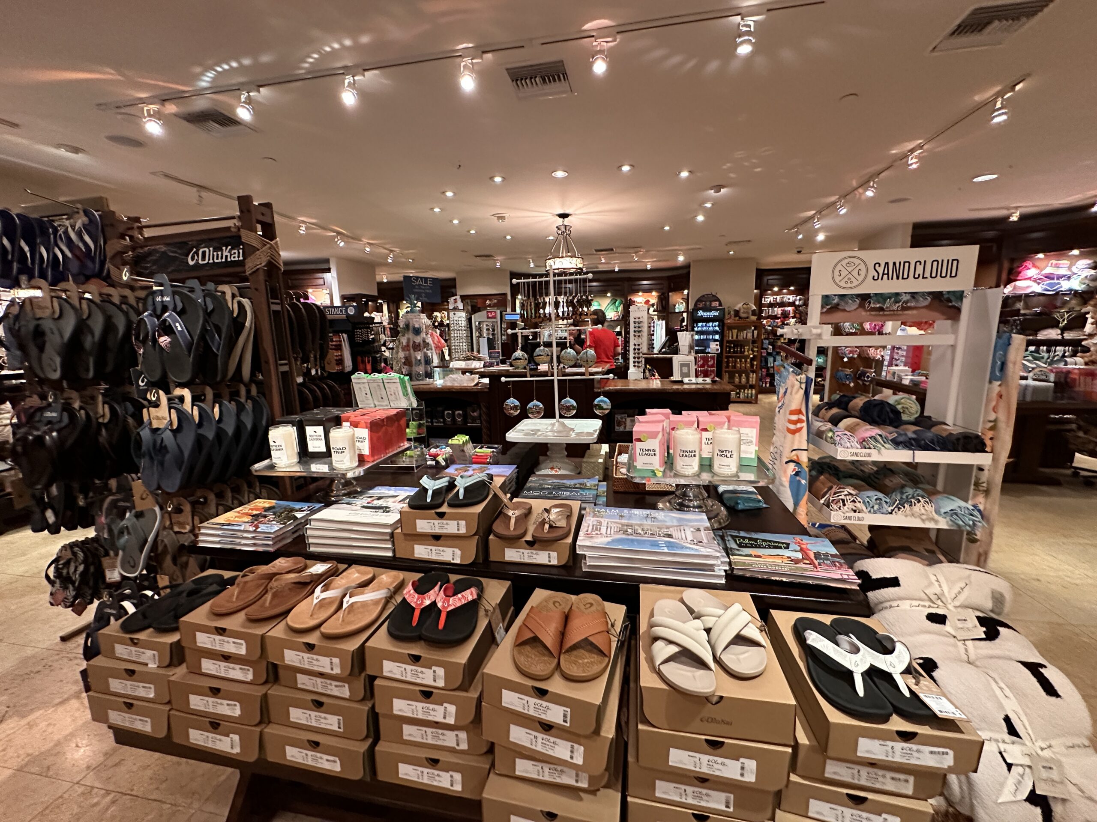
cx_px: 548
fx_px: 444
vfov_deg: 85.7
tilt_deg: -10.4
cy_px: 411
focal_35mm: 14
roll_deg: +0.9
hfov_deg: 102.1
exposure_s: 1/60
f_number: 2.2
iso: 500
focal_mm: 2.22
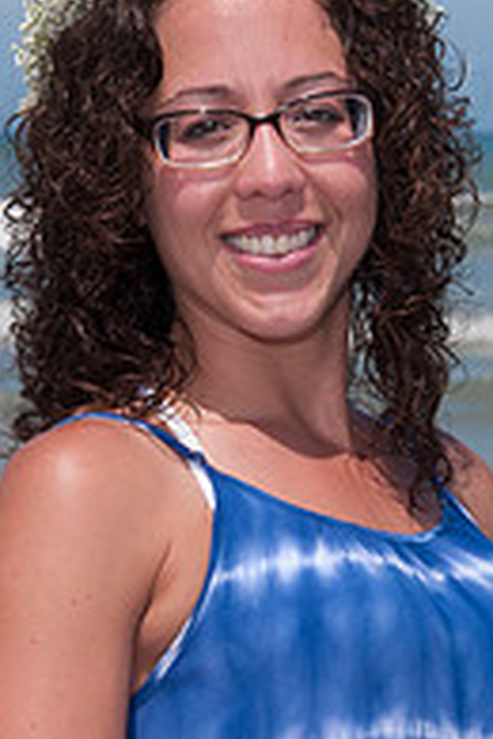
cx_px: 294
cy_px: 500
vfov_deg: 9.0
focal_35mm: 228
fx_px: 4683
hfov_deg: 6.0
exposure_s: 1/250
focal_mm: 66
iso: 100
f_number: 11
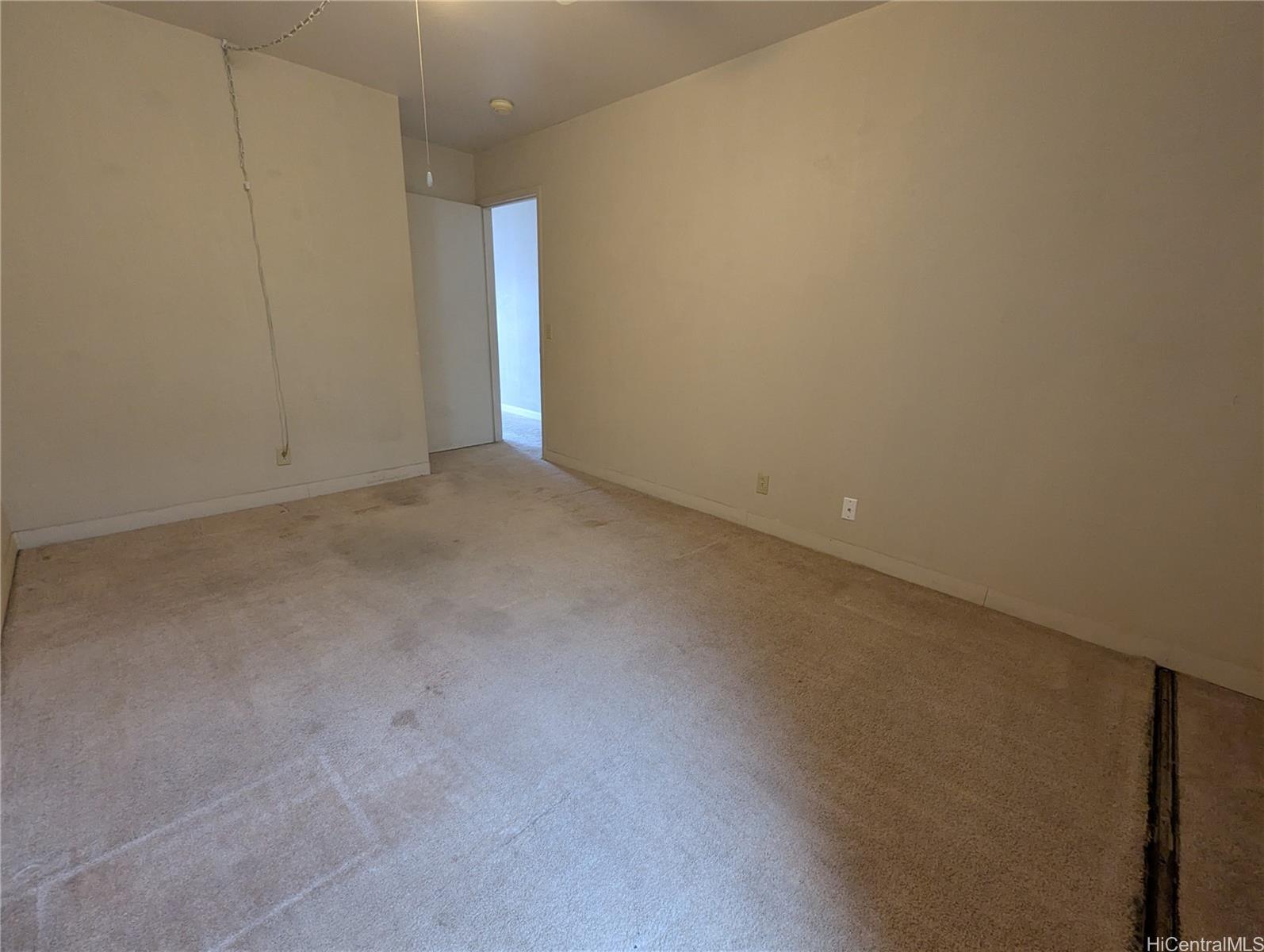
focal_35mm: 13
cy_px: 476
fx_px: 475
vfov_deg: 90.1
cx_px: 632
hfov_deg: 106.1
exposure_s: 1/60
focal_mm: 1.95
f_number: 2.2
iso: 366
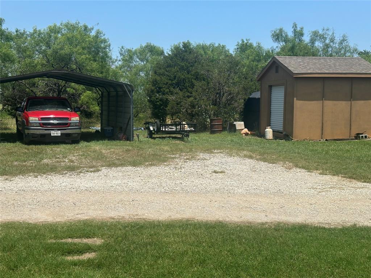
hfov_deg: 39.7
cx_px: 186
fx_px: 514
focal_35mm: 48
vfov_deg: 30.3
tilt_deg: -3.8
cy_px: 139
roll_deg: -0.7
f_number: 1.78
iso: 64
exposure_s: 1/5556
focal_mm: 6.86
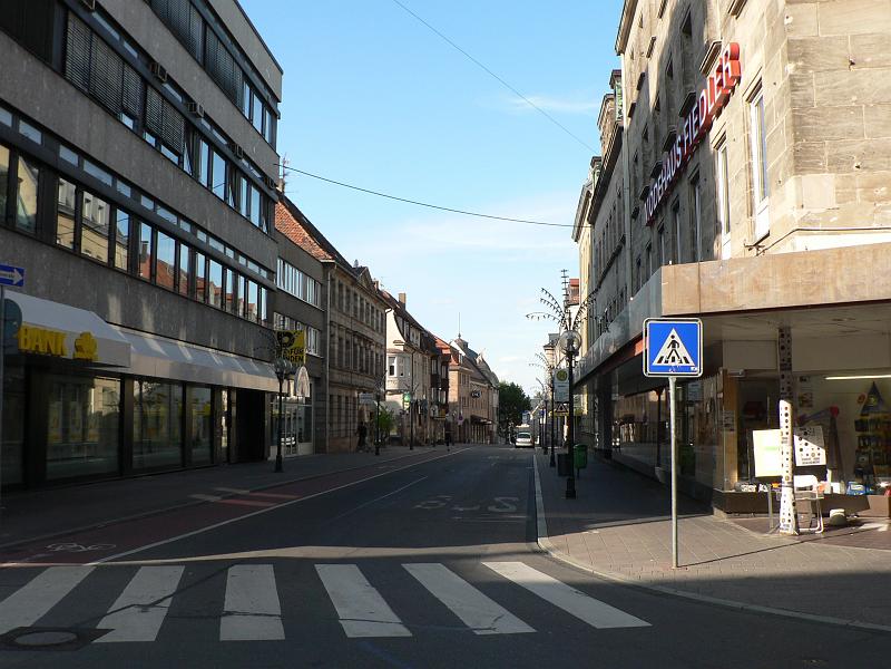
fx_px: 927
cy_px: 334
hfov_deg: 51.4
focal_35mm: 36
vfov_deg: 39.7
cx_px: 446
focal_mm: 6
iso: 80
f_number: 4
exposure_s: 1/320
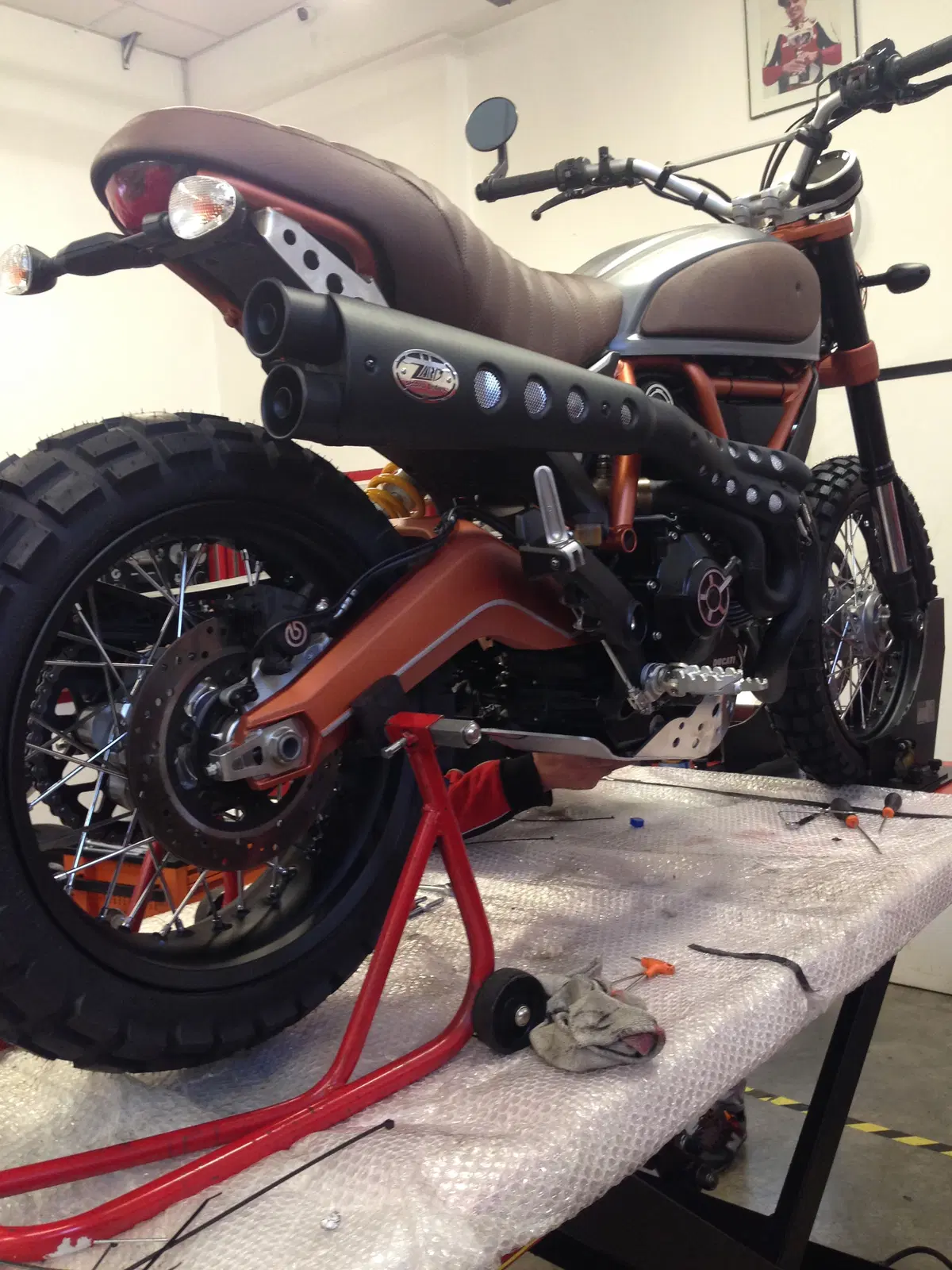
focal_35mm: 33
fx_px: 1210
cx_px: 476
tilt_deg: -2.6
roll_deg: +1.9
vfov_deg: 55.4
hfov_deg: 42.9
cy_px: 635
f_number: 2.4
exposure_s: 1/20
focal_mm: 4.12
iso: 125
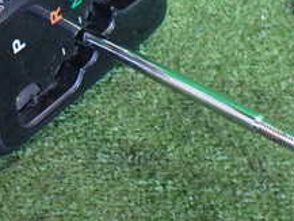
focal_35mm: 83
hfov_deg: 22.8
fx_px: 705
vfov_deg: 17.2
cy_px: -24
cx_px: 15
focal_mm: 5.4
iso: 800
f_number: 2.3
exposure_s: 1/100
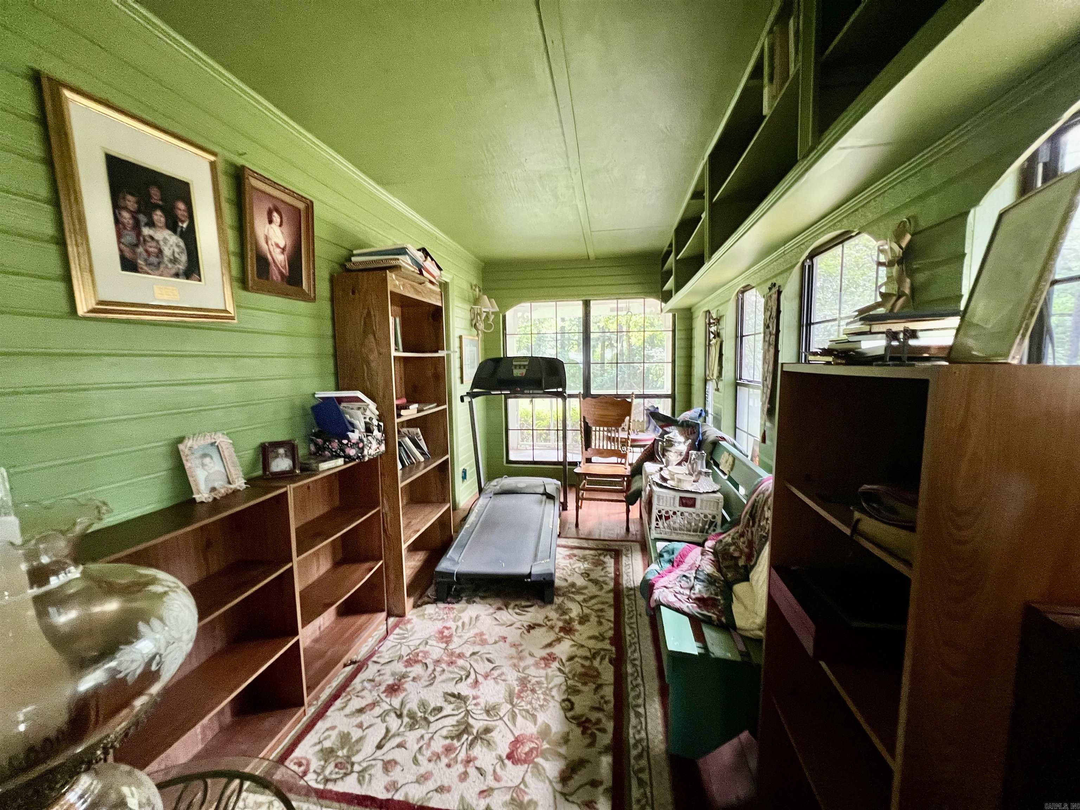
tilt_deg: -5.4
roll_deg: +0.8
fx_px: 406
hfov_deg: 106.2
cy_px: 405
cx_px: 540
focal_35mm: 13
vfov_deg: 89.9
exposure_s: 1/60
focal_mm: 1.57
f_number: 1.8
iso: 500
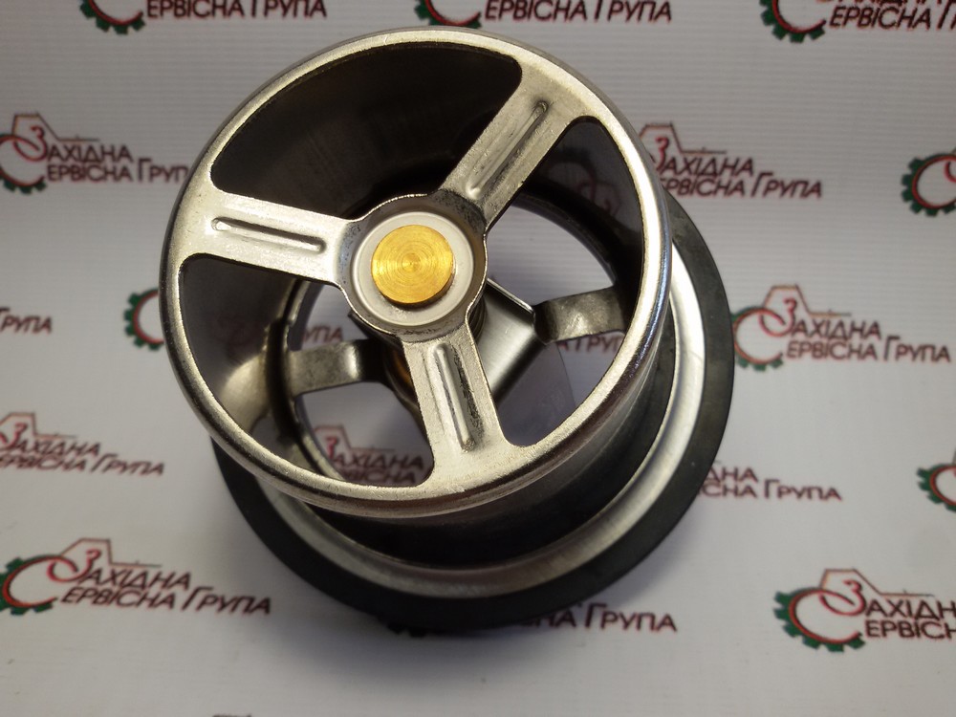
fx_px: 856
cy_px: 358
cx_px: 478
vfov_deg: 45.4
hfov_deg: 58.4
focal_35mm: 31
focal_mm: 2.93
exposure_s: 1/110
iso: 40
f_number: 2.4
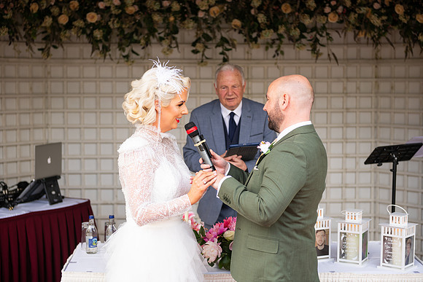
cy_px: 141
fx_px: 823
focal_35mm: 70
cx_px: 212
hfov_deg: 28.8
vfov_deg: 19.5
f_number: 3.5
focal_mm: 70
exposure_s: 1/160
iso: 100
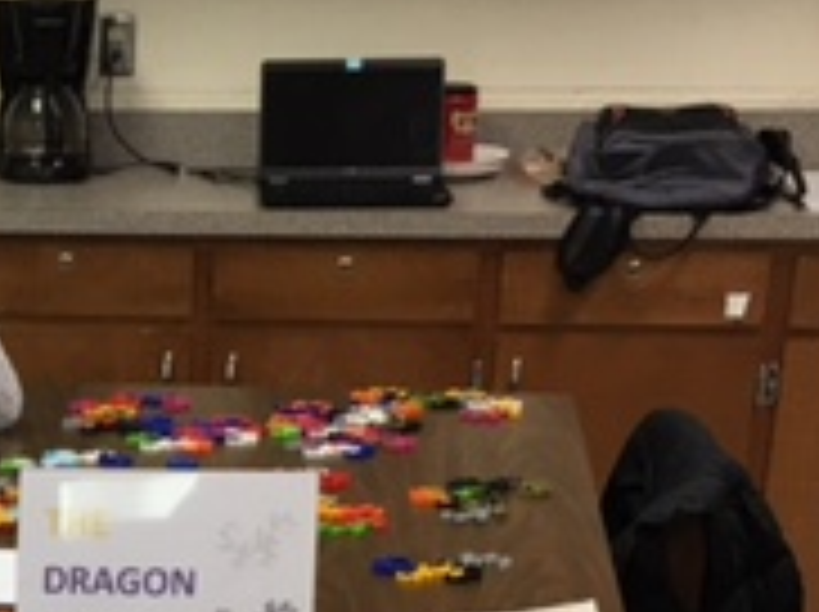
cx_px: -86
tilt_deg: -23.8
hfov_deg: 18.5
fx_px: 2410
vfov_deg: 13.6
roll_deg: +0.2
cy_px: 914
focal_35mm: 102
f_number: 2.2
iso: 64
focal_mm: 4.15
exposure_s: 1/30
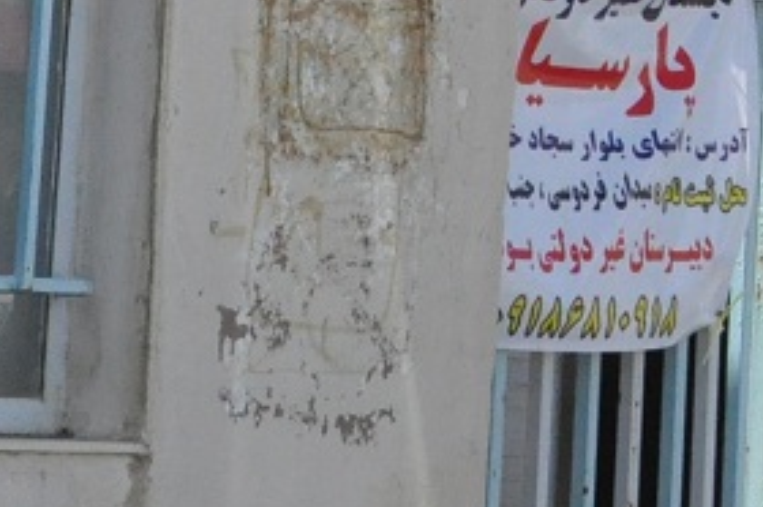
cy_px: -305
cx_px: 1262
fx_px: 4932
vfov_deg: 5.8
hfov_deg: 8.6
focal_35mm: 233
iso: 2500
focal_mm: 30
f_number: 16
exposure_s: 1/1000
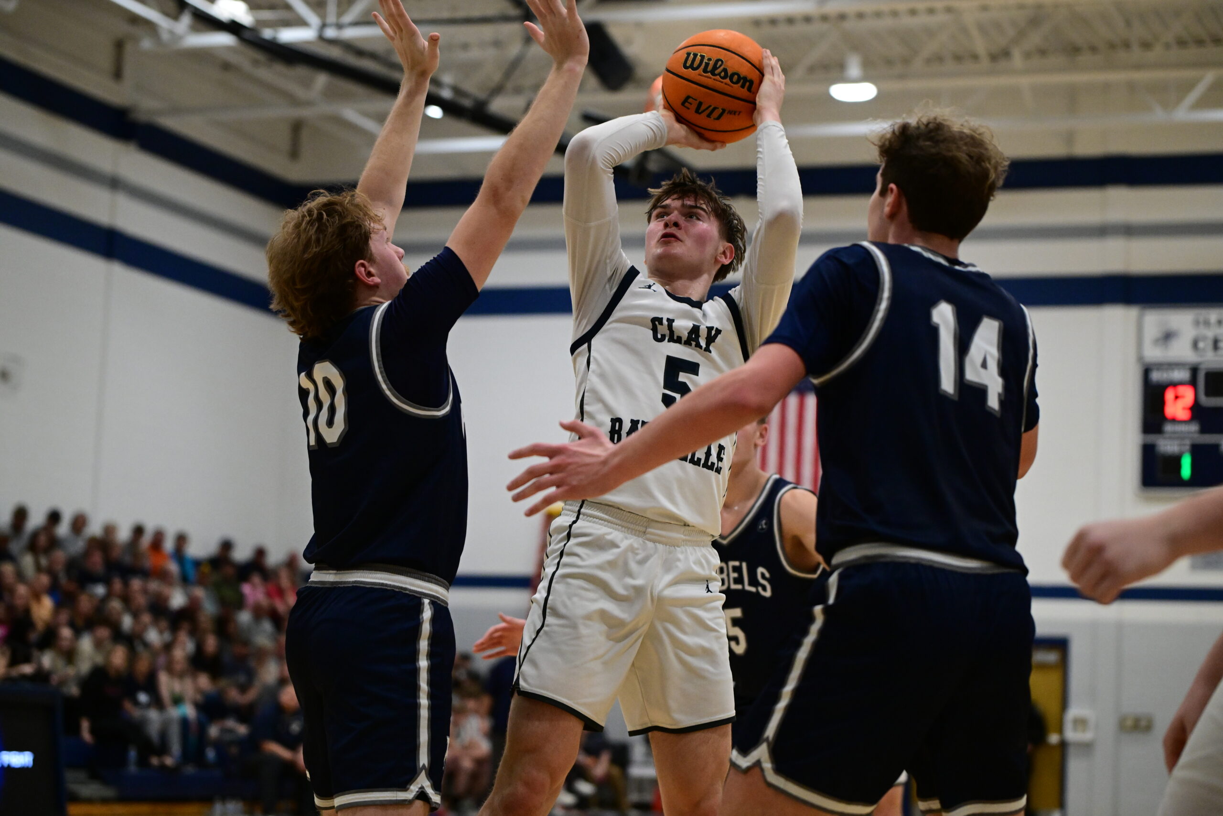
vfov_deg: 15.9
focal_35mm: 86
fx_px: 2922
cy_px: 408
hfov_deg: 23.6
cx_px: 612
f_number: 2.8
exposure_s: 1/1250
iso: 5000
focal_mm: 86
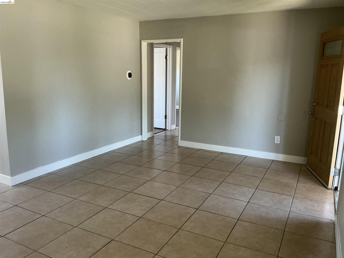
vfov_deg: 49.7
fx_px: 278
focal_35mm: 28
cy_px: 129
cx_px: 172
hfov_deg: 63.4
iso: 125
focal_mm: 3
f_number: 1.8
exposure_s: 1/60
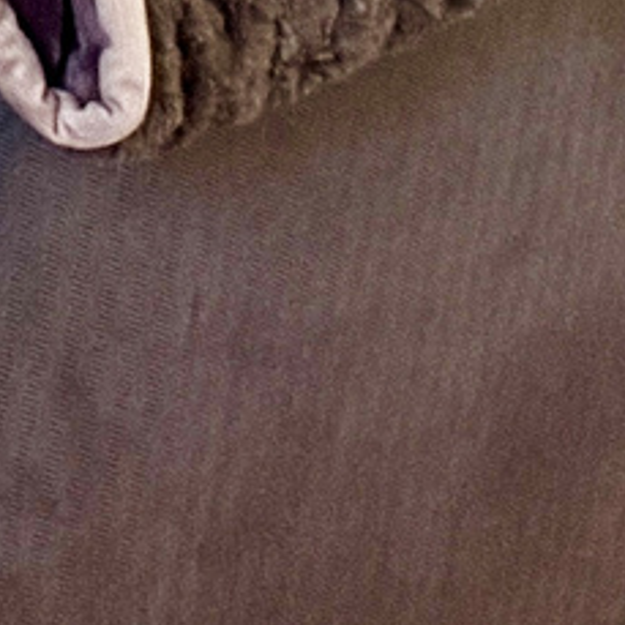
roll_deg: +1.6
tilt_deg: -1.2
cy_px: -1037
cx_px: -2039
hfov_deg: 6.8
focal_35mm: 190
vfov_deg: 8.2
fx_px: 3881
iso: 200
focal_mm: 6.76
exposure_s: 1/121
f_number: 1.78
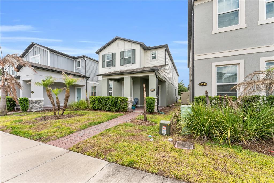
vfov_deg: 78.8
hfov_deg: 101.9
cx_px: 137
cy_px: 92
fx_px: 111
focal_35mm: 15
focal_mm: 14.6
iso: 250
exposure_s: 1/640
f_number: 8
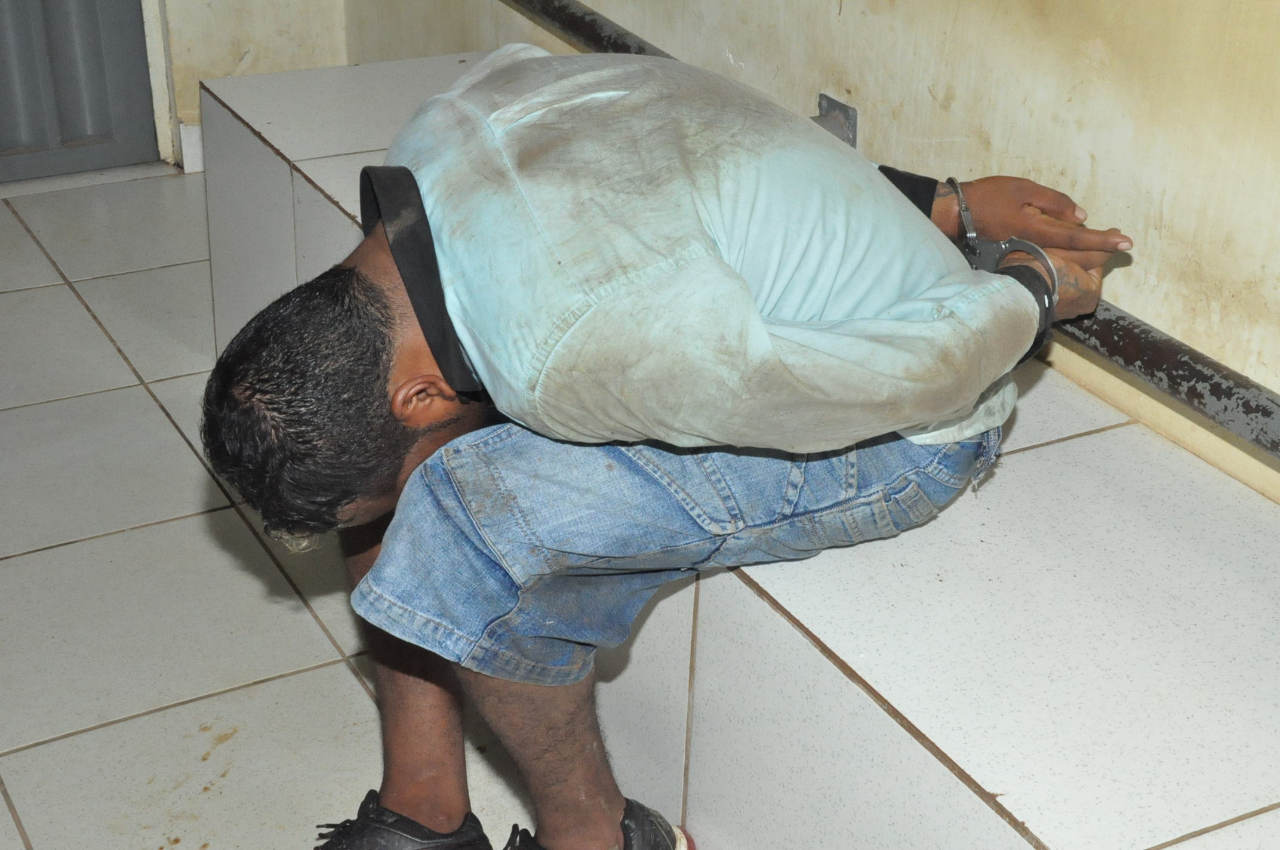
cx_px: 640
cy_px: 425
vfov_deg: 22.6
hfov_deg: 33.4
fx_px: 2131
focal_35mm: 60
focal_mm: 40
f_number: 13
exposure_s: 1/200
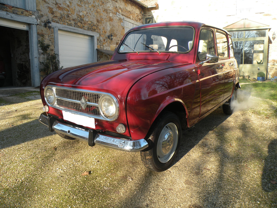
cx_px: 138
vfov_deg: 51.3
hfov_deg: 65.3
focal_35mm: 27
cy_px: 104
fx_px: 216
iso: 64
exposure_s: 1/130
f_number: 4.5
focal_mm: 4.7
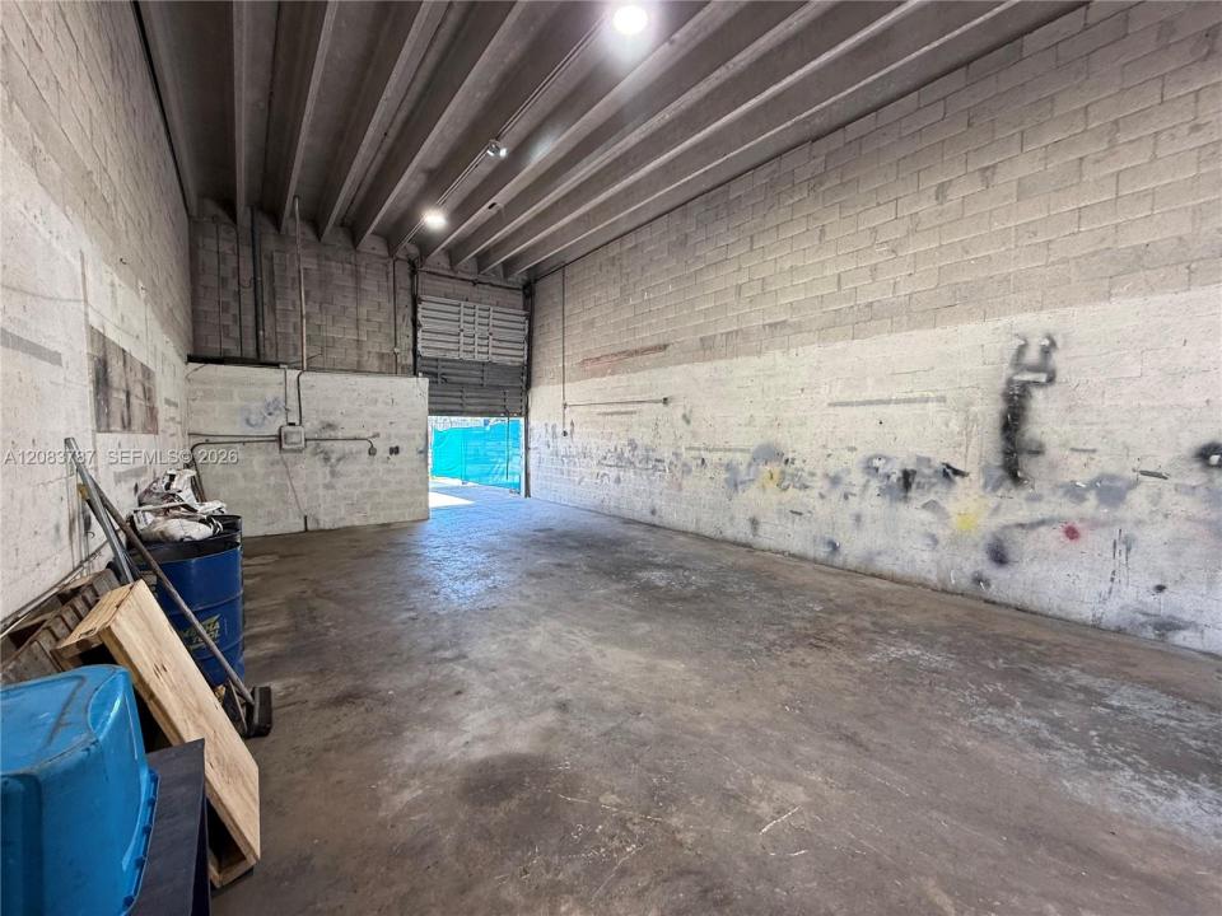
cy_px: 458
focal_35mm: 14
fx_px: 494
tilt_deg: -1.7
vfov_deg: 85.7
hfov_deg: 102.1
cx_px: 611
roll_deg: -0.7
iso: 160
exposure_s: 1/120
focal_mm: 2.22
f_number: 2.2
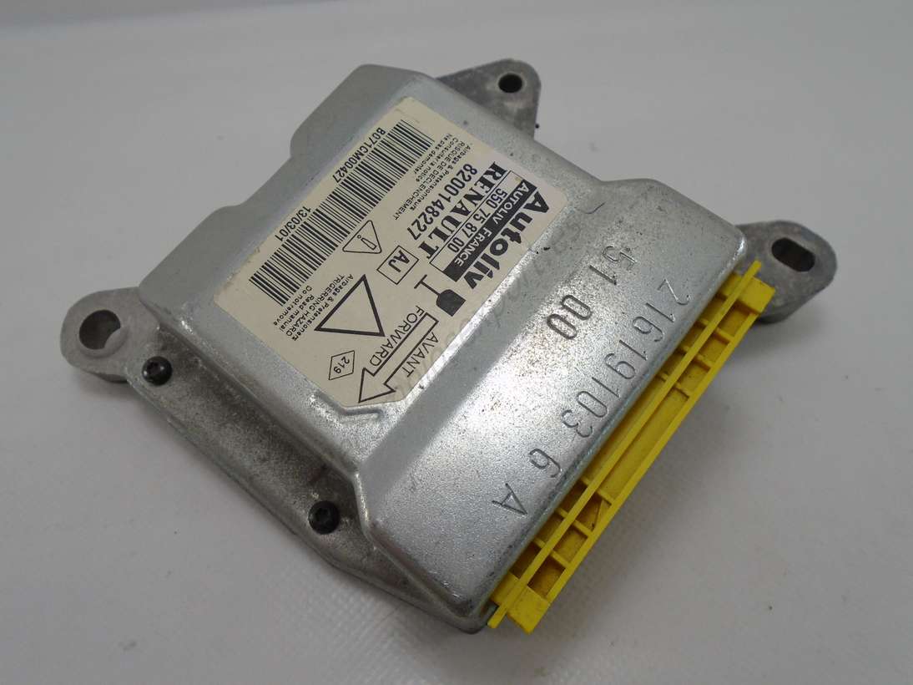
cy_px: 342
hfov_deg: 67.3
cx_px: 456
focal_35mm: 26
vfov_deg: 53.0
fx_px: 686
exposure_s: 1/200
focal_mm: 4.6
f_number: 3.2
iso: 100
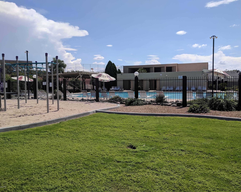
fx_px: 200
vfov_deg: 51.5
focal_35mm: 28
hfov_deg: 62.1
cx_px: 130
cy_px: 94
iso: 51
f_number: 2
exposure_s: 1/3106
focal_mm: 4.67
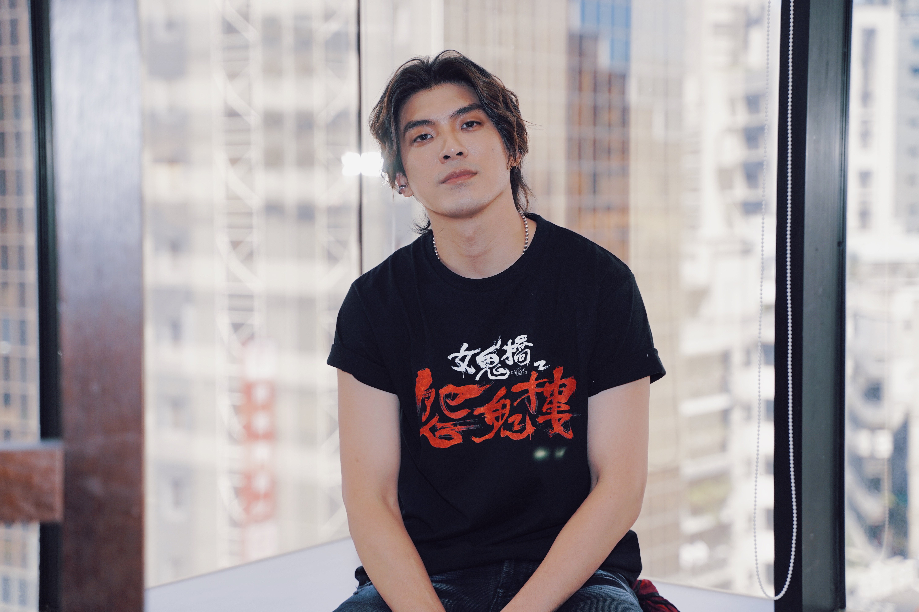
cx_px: 460
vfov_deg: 20.0
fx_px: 1736
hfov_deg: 29.7
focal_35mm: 68
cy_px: 306
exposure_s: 1/200
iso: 400
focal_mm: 68
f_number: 3.5
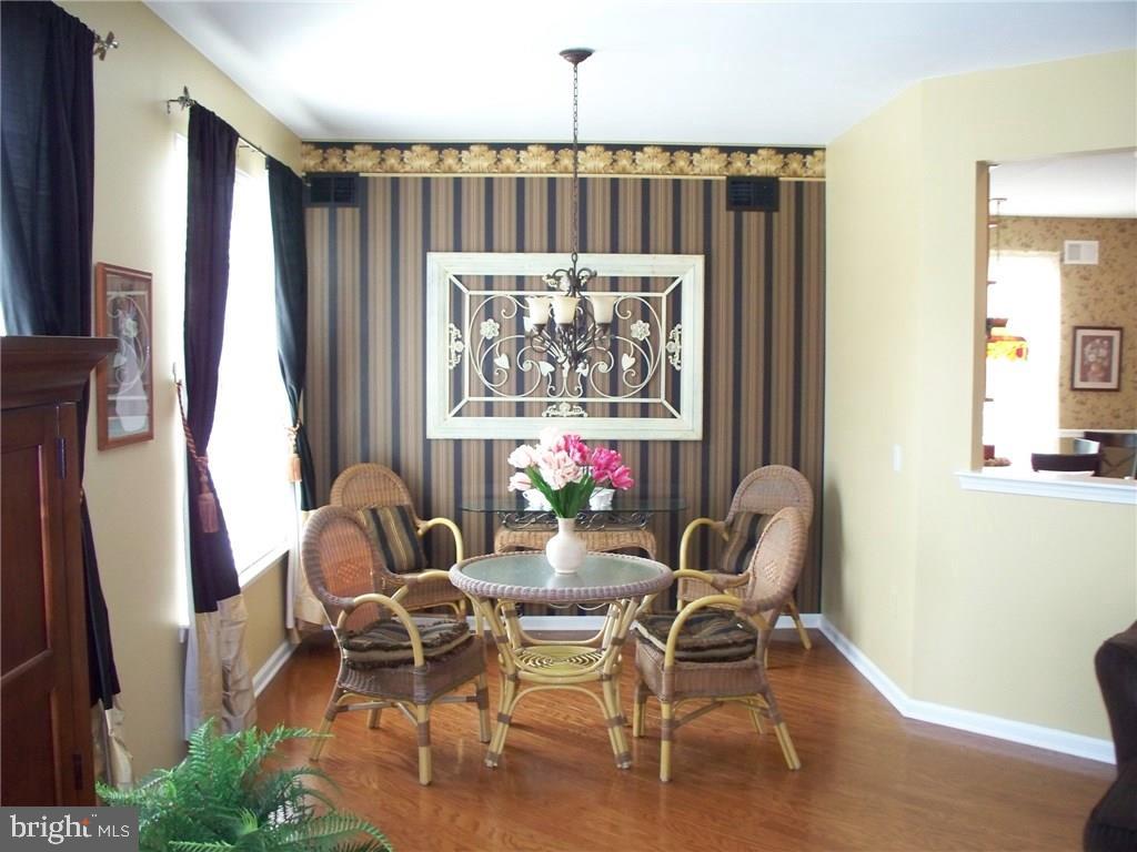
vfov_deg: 39.7
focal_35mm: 36
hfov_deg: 51.4
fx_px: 1182
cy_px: 426
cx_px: 568
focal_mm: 7.54
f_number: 2.8
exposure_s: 1/60
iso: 320
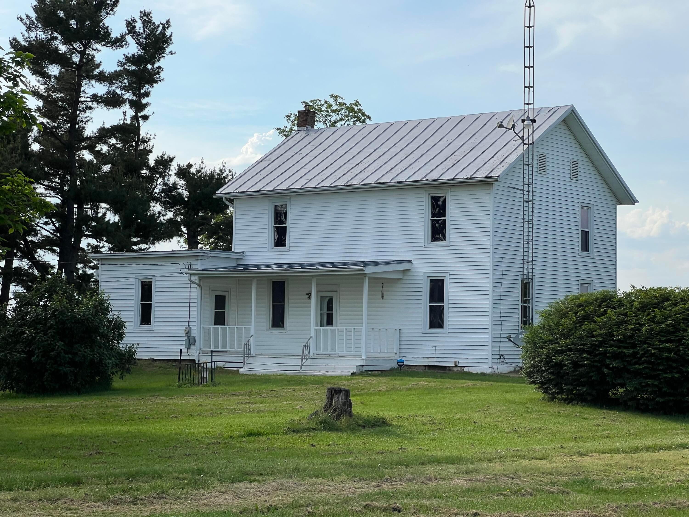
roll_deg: -0.4
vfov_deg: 19.1
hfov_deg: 25.3
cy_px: 258
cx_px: 344
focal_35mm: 77
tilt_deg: +3.3
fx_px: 1533
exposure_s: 1/774
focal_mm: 9
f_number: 2.8
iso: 32
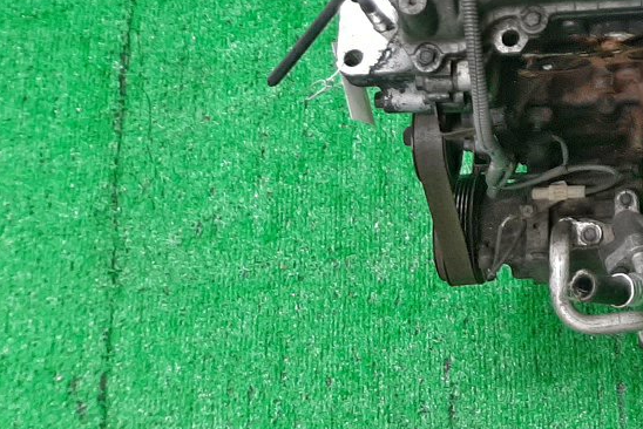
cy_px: -102
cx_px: 784
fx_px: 1269
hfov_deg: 25.4
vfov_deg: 18.1
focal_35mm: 71
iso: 140
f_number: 1.7
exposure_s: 1/50
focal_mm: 3.93
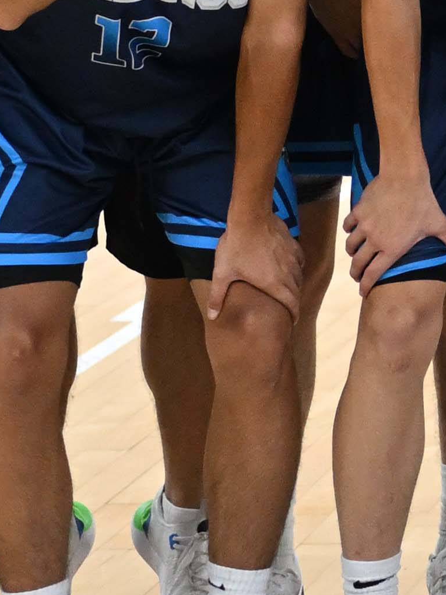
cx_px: 1385
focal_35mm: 218
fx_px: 3745
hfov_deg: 6.2
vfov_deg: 8.9
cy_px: -219
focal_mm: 28
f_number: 3.2
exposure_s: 1/200
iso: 1400
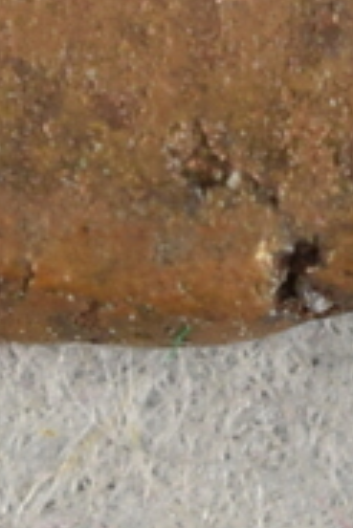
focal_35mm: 783
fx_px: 11494
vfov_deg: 2.6
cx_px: 143
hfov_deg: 1.8
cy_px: -637
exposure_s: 1/8
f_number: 20
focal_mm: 60
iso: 250
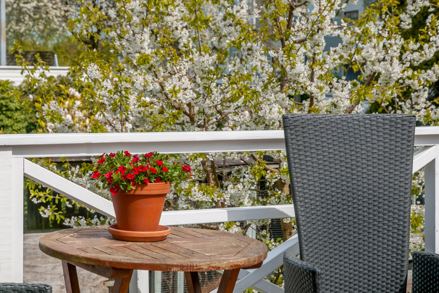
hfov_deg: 21.9
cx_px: 220
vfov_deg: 14.7
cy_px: 146
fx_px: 1134
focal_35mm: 93
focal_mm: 62
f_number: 10
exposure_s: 1/500
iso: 200
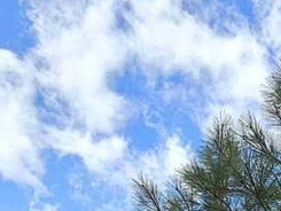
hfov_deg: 18.8
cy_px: 407
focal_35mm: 96
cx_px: 375
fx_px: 780
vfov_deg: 13.5
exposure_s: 1/1163
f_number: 1.8
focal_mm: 5.4
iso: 40
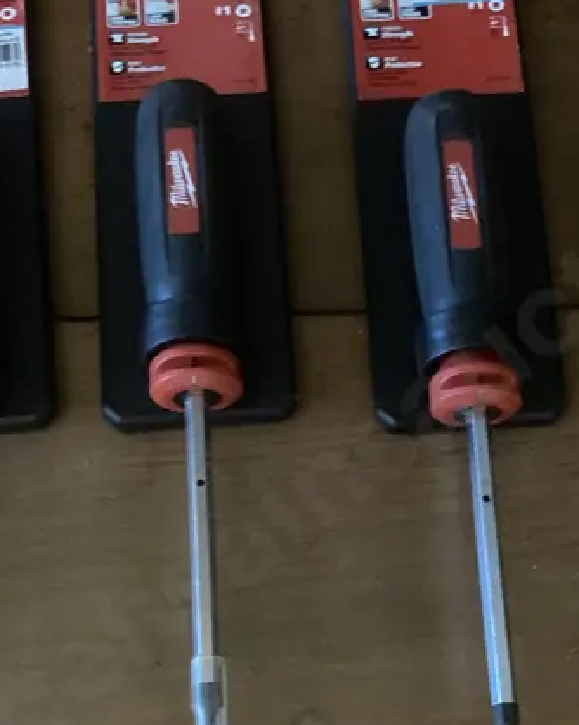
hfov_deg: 22.7
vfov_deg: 28.2
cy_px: 460
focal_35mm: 67
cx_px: 364
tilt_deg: -68.8
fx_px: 1436
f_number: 1.8
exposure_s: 1/19
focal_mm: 3.99
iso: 640
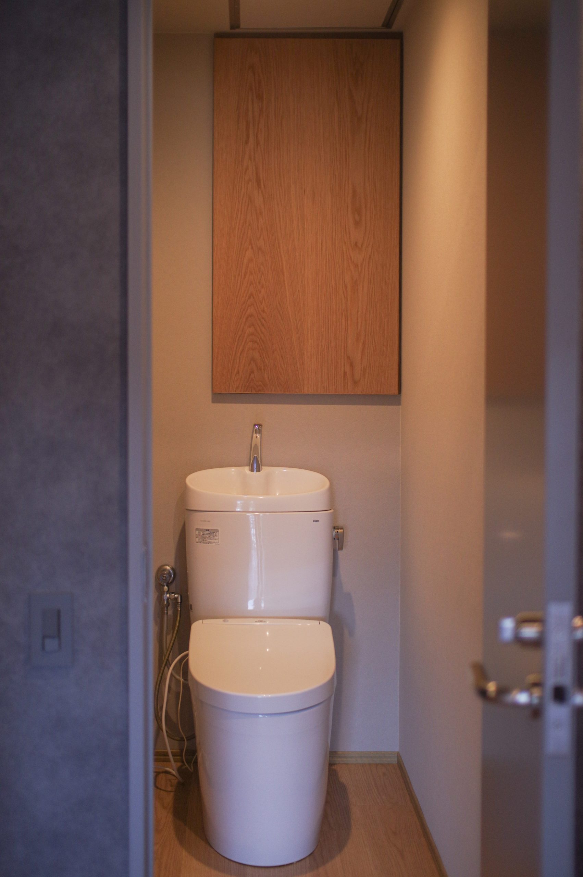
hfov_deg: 29.8
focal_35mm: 45
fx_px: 1095
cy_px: 438
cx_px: 292
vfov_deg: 43.6
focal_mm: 30
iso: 400
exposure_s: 1/500
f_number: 1.4
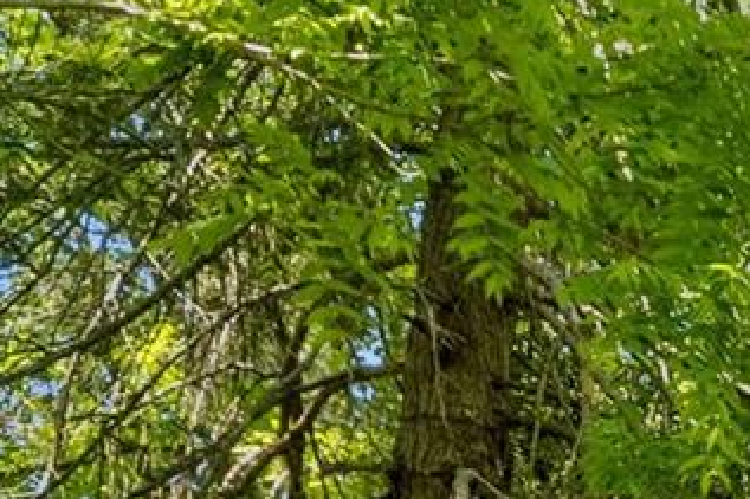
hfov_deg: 13.1
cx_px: 1323
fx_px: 2957
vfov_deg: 8.7
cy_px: 1207
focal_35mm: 142
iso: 100
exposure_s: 1/160
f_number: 2.8
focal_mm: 8.38
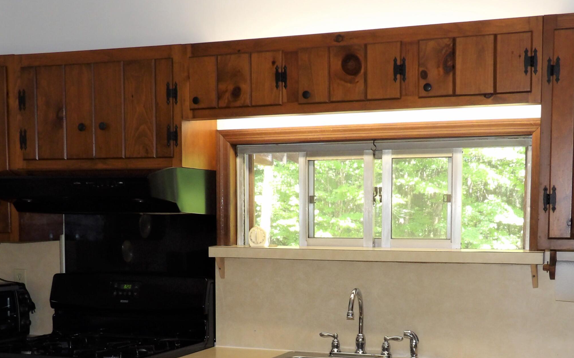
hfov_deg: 38.8
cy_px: 300
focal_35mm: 52
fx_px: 813
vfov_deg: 24.4
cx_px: 320
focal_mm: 5.9
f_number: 3.6
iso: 200
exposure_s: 1/30
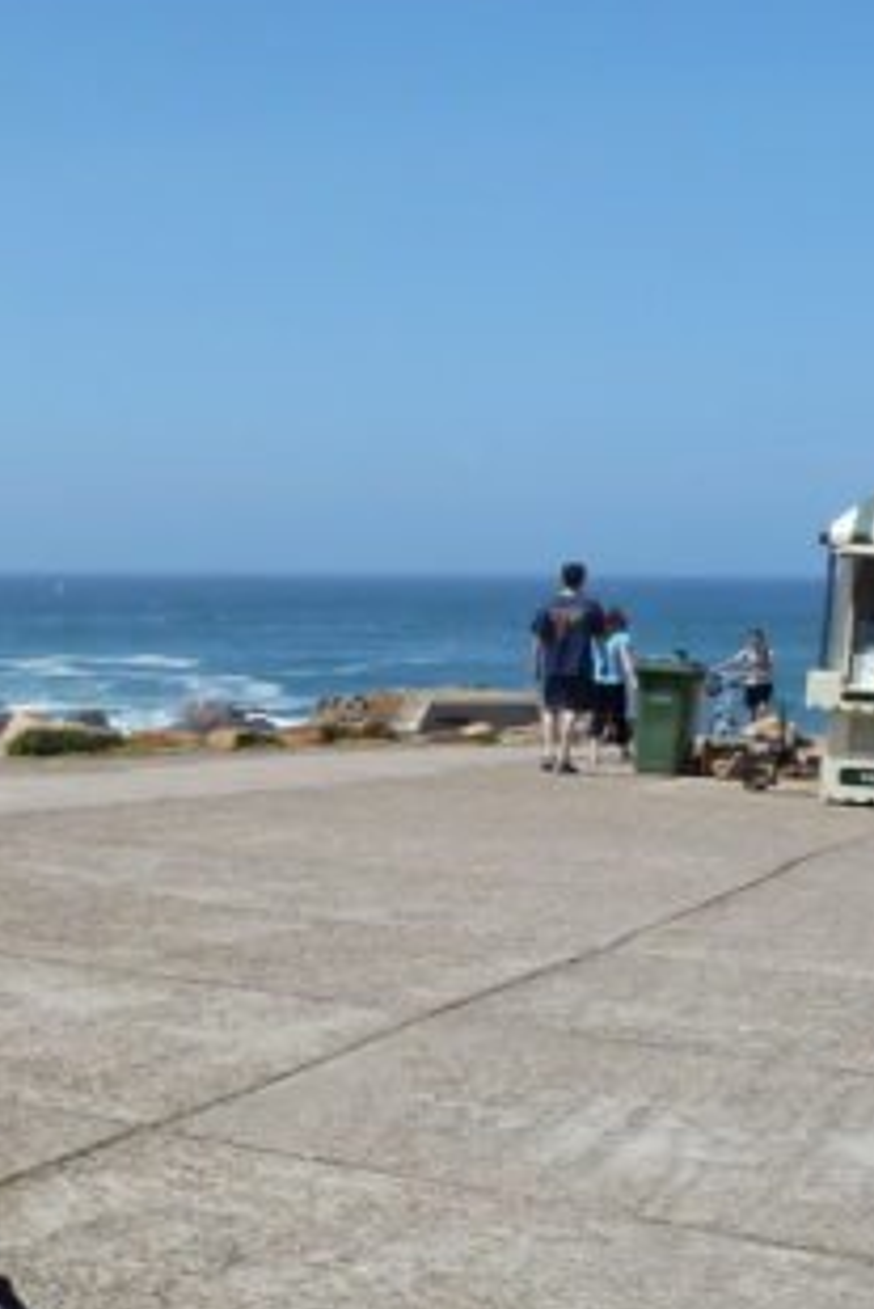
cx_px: -359
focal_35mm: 67
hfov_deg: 18.5
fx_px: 2437
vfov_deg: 29.9
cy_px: 857
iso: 80
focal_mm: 4.1
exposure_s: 1/400
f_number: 5
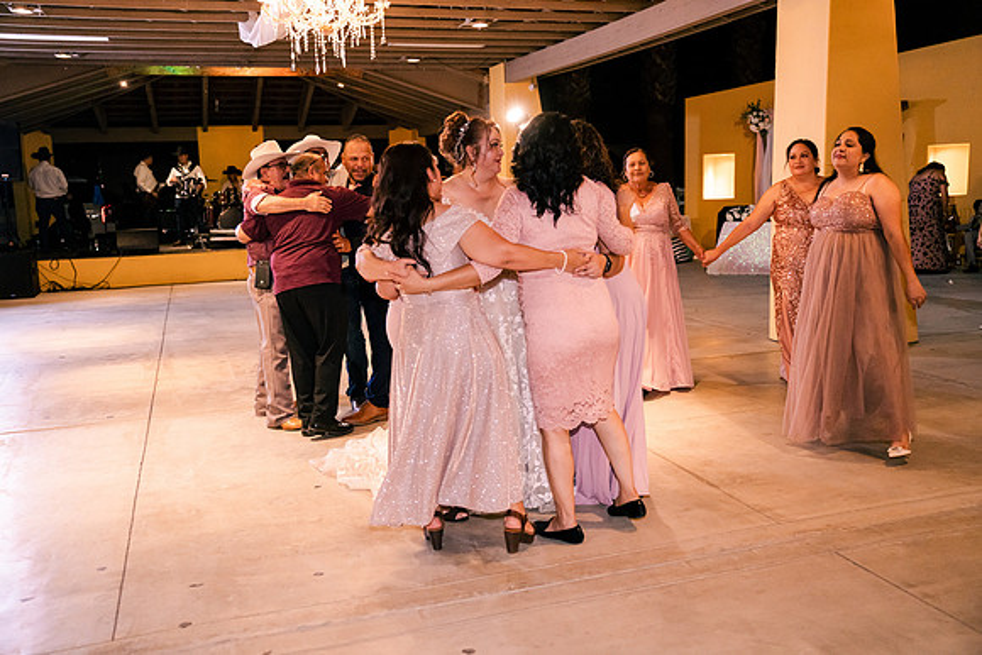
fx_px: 873
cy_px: 328
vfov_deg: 41.1
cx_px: 491
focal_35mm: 32
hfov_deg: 58.7
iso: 3200
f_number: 2.8
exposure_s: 1/200
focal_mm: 32
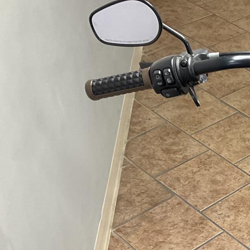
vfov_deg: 21.2
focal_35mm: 81
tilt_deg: -40.8
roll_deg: -3.7
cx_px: 335
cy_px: 187
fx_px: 662
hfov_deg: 19.5
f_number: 1.8
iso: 80
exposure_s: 1/60
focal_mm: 3
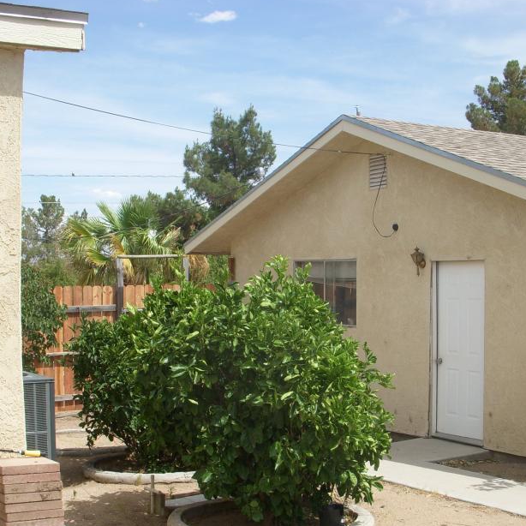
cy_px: 323
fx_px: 963
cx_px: 288
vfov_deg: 30.5
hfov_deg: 30.5
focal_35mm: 56
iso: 100
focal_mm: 6.3
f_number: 3.3
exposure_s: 1/800
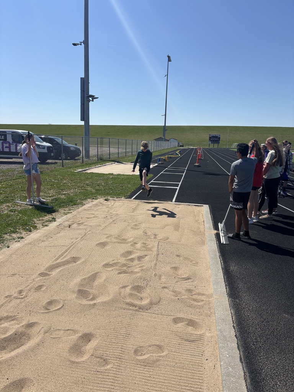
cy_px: 196
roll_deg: -1.8
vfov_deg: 67.3
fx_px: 294
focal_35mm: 26
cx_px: 147
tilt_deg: -9.2
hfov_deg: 53.1
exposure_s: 1/5952
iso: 50
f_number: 1.6
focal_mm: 5.96
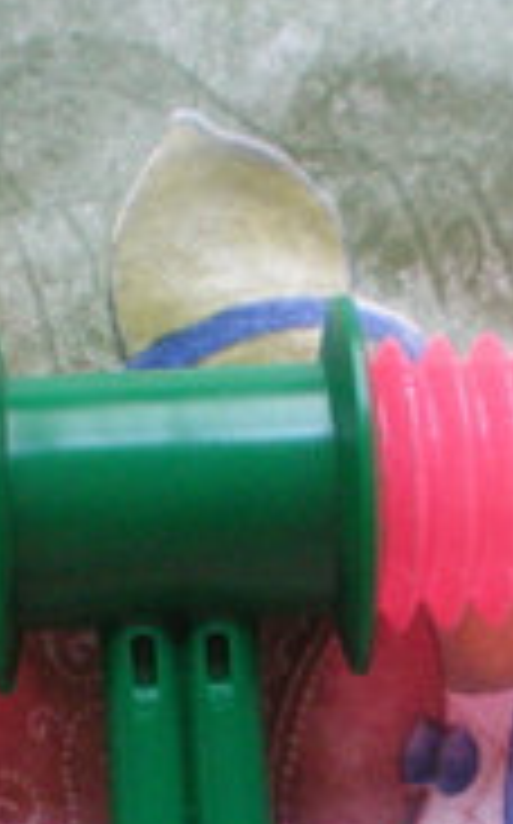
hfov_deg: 13.2
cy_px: 896
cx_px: 166
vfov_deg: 20.1
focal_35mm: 99
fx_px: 2220
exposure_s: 1/60
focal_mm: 6.3
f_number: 3.1
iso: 250
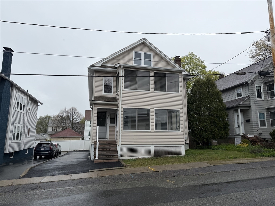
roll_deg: -0.1
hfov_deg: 71.6
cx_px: 138
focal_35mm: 24
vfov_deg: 56.8
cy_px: 103
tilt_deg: +9.3
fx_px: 191
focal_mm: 6.76
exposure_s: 1/2299
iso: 80
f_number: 1.78
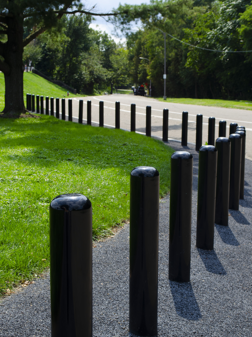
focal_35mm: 66
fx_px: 641
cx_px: 132
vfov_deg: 29.4
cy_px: 193
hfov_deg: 22.3
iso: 160
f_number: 8
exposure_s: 1/250
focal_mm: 38
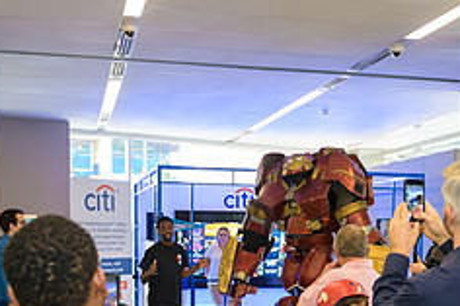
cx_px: 273
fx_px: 753
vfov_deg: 22.2
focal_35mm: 59
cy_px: 299
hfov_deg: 33.9
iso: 800
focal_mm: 24
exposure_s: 1/125
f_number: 3.2
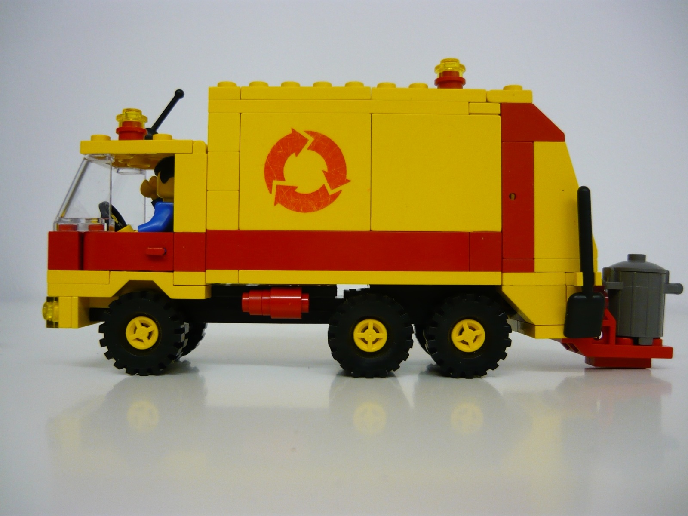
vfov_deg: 42.9
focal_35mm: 33
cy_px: 258
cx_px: 344
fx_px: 656
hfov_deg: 55.4
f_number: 2.8
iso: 200
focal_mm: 5.5
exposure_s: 1/30
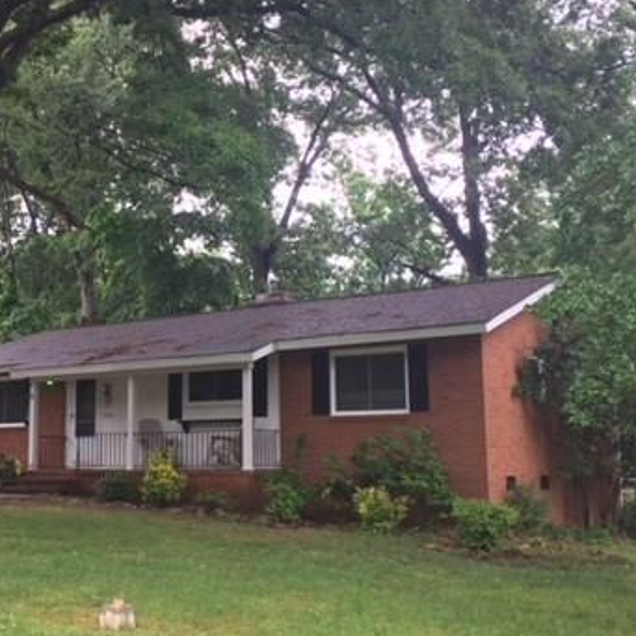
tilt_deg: +8.6
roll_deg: -0.1
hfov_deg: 34.9
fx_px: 998
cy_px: 314
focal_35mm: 48
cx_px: 195
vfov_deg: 35.4
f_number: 2.2
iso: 32
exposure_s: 1/120
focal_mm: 4.15
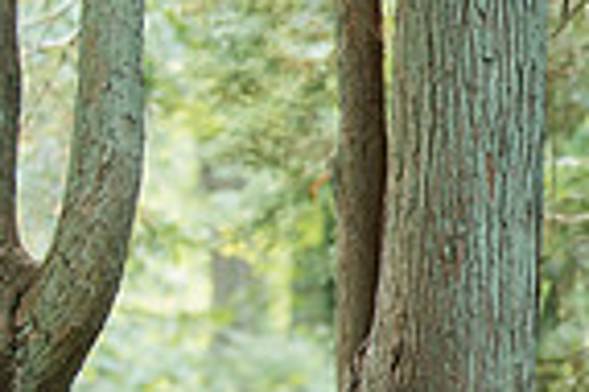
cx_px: 1130
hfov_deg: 6.7
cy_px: 424
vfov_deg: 4.6
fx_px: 4886
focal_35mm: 299
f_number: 2.8
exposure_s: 1/60
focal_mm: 70
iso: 800
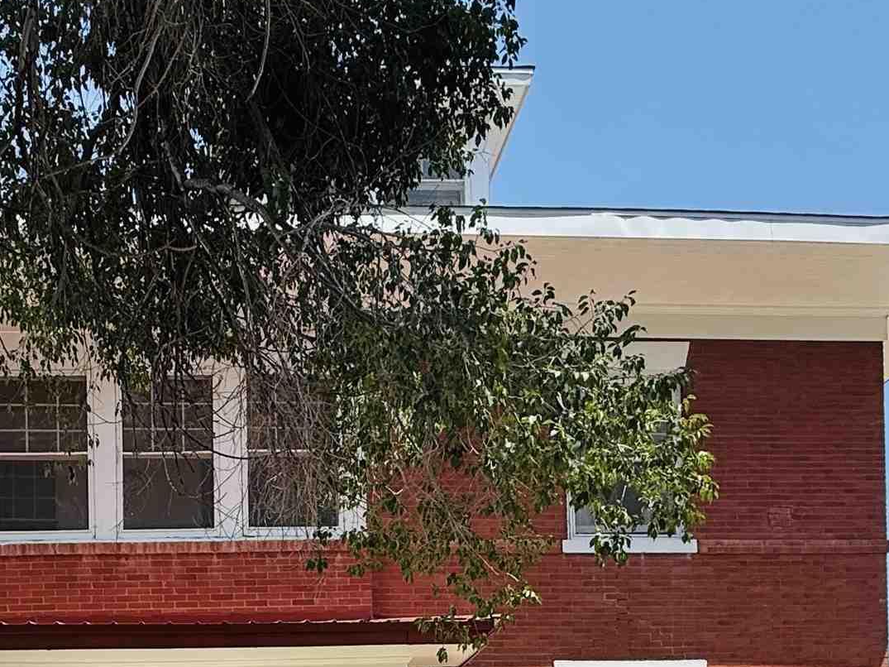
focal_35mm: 40
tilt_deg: +0.6
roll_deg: +1.5
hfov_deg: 45.9
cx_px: 277
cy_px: 863
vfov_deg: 29.2
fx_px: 1027
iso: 50
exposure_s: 1/1368
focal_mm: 2.22
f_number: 2.2
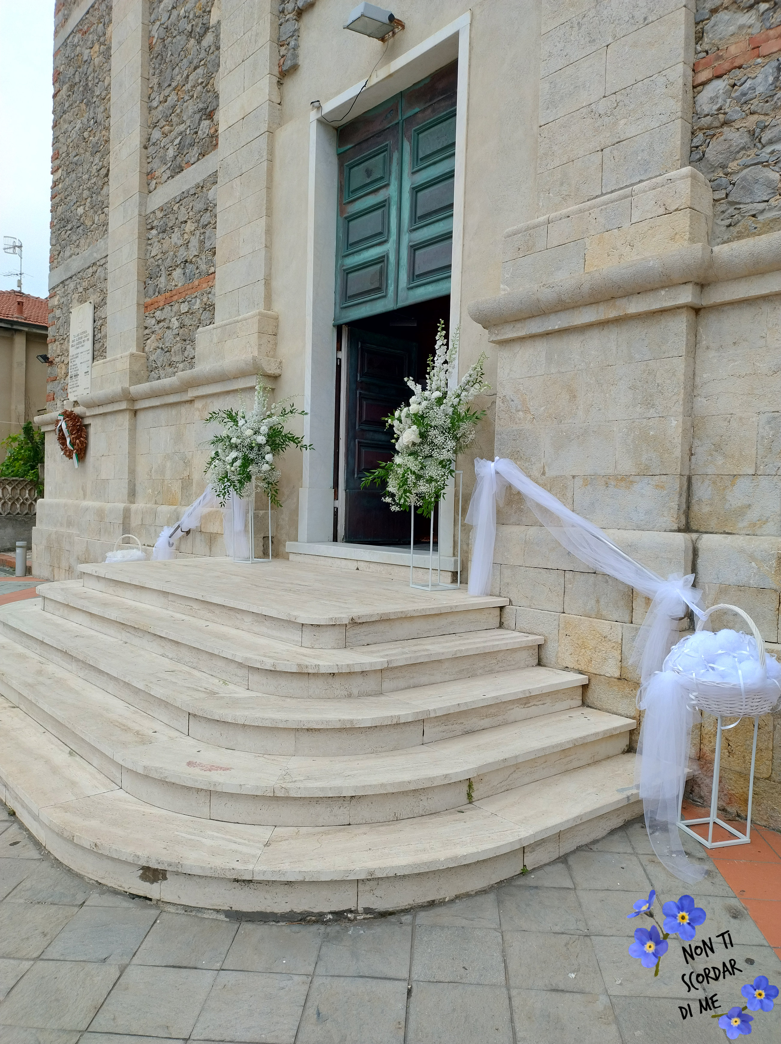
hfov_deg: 54.8
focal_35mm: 25
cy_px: 522
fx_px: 753
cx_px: 390
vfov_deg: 69.4
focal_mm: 4.71
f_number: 1.7
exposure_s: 1/417
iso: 100
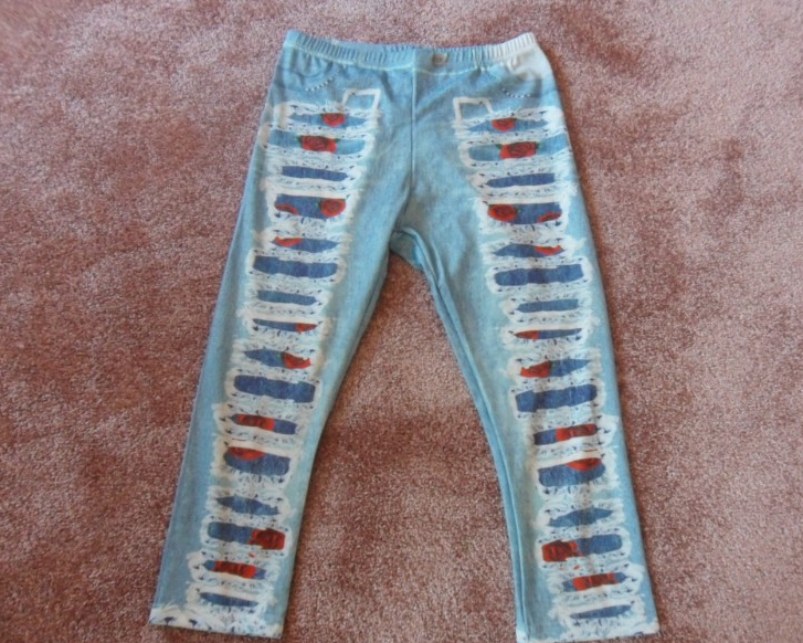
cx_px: 418
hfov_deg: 60.4
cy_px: 324
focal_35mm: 29
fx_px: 689
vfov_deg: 50.0
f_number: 3.5
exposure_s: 1/15
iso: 400
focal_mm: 4.9
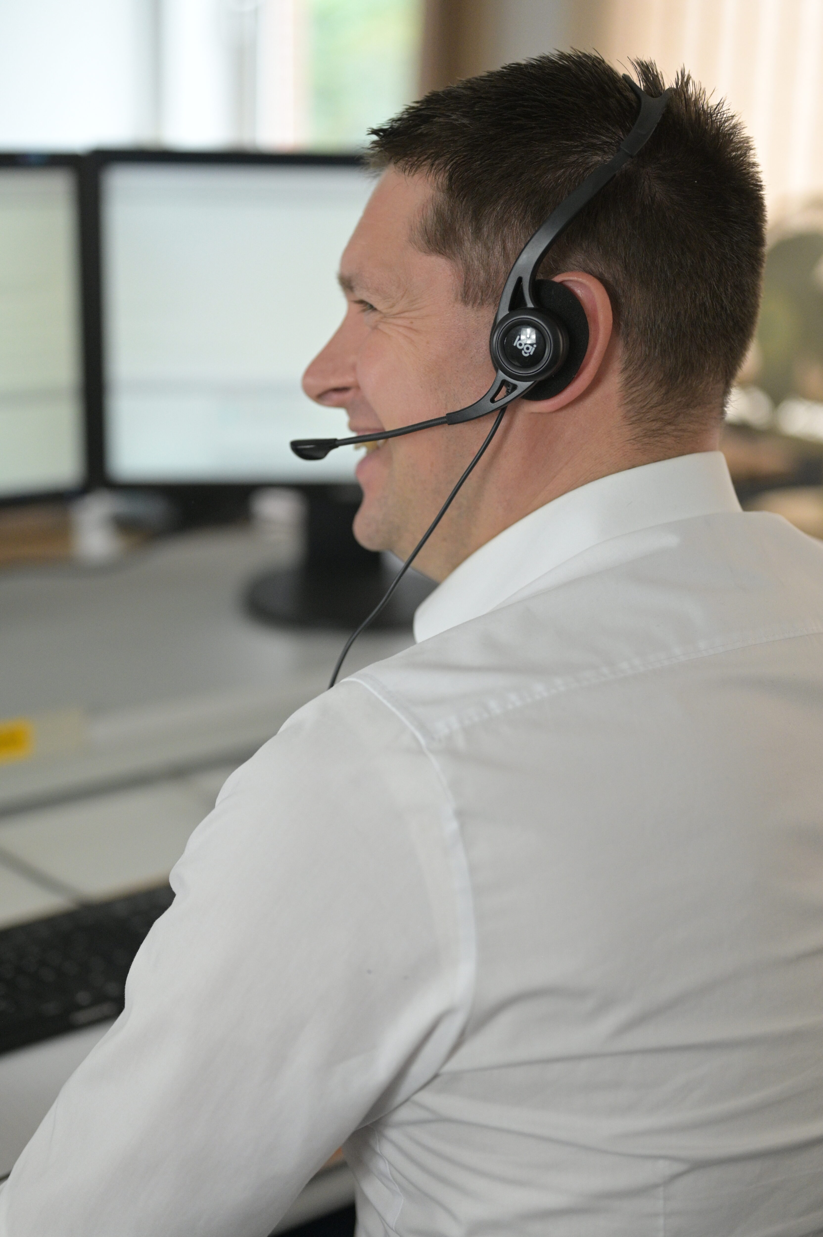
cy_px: 618
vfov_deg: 39.6
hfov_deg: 27.0
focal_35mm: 50
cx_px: 412
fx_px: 1717
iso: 3200
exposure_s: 1/1250
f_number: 2.2
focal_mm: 50
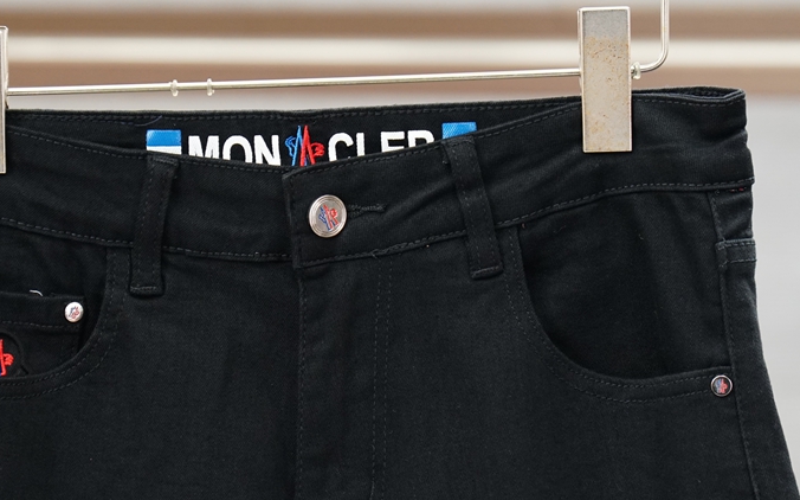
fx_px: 3727
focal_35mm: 171
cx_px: 304
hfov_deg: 12.2
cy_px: 347
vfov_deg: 7.7
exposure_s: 1/125
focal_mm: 70
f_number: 3.5
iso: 800
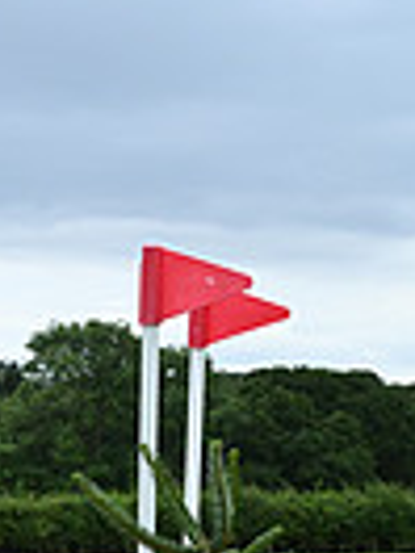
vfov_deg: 12.4
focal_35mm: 156
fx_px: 2494
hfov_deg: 8.7
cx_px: -541
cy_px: 618
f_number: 5
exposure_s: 1/800
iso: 640
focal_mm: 37
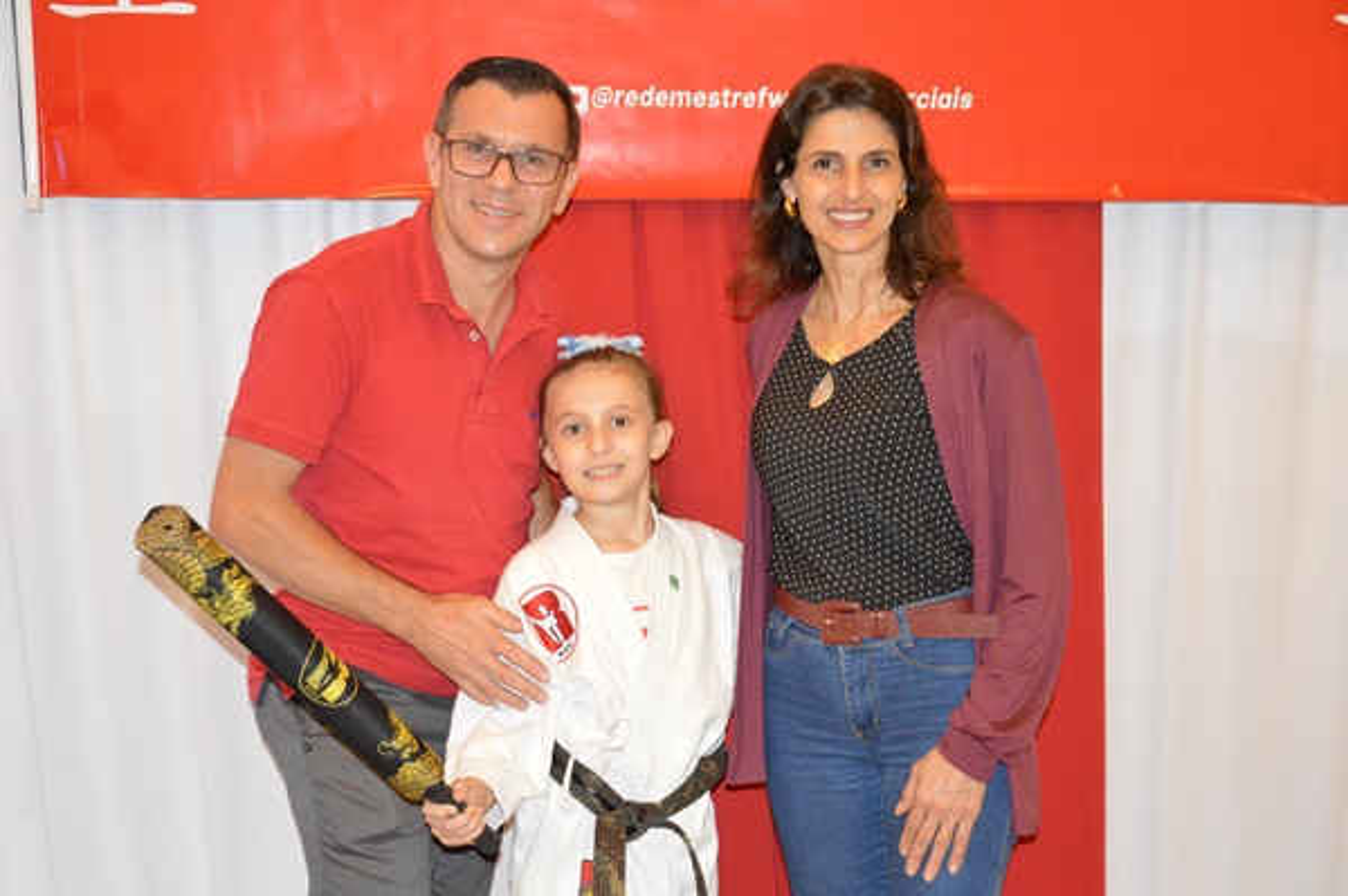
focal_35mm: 60
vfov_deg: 22.6
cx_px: 674
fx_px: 2245
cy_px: 448
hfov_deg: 33.4
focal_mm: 40
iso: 3200
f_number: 4.5
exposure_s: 1/60
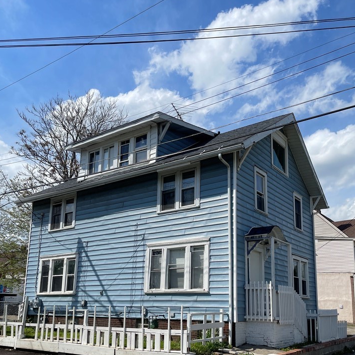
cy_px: 234
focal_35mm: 33
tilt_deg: +11.4
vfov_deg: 49.0
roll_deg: -0.8
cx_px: 188
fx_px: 383
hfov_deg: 49.7
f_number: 1.6
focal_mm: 5.1
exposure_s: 1/6993
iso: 50
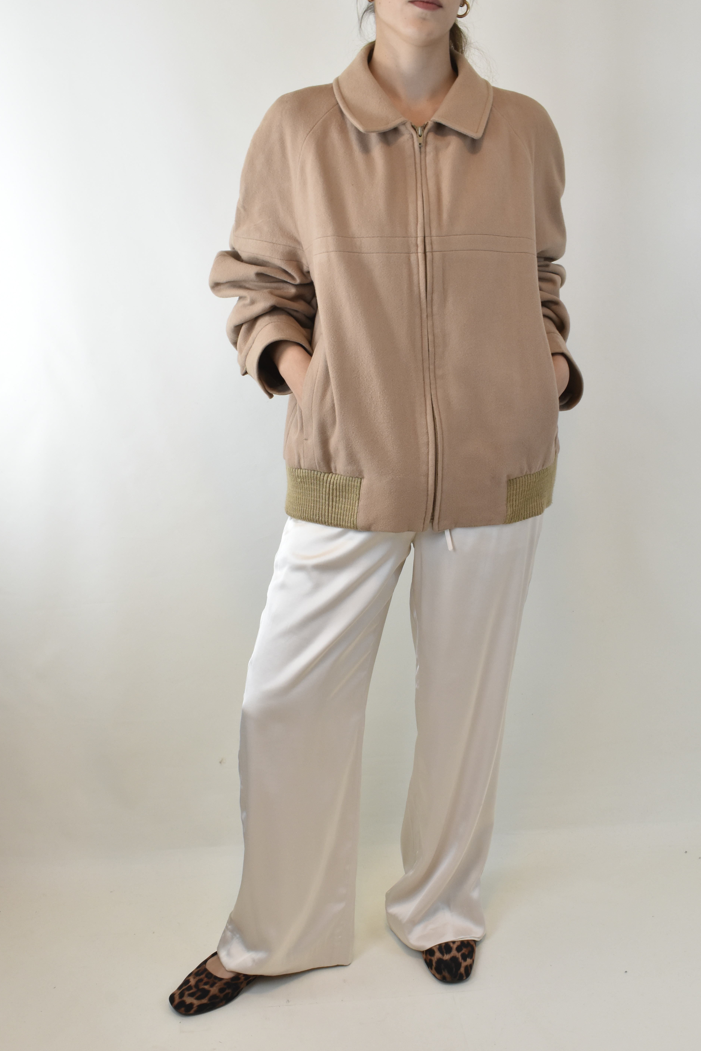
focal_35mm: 35
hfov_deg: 37.8
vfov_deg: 54.4
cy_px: 526
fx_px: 1022
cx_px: 334
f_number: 11
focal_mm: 22
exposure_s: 1/50
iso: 1000
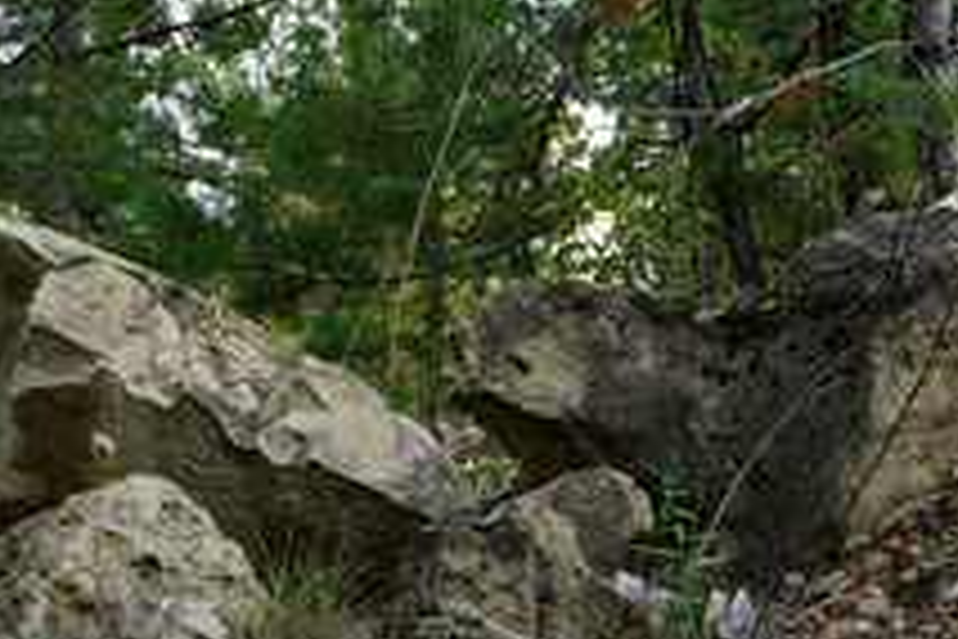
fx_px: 3113
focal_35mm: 117
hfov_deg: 17.5
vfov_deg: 11.7
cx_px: 342
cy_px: 407
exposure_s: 1/200
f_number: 7.1
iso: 200
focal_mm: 26
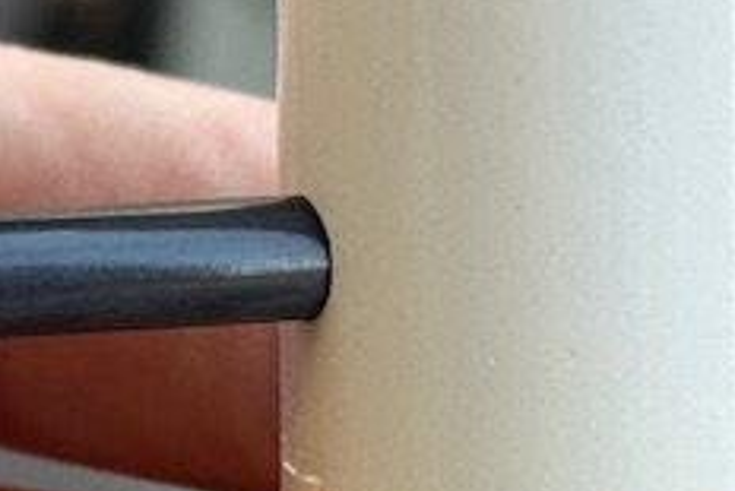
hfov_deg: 7.4
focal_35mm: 275
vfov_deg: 5.0
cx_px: -368
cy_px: 133
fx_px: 5618
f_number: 1.78
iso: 64
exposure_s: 1/254
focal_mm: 6.86
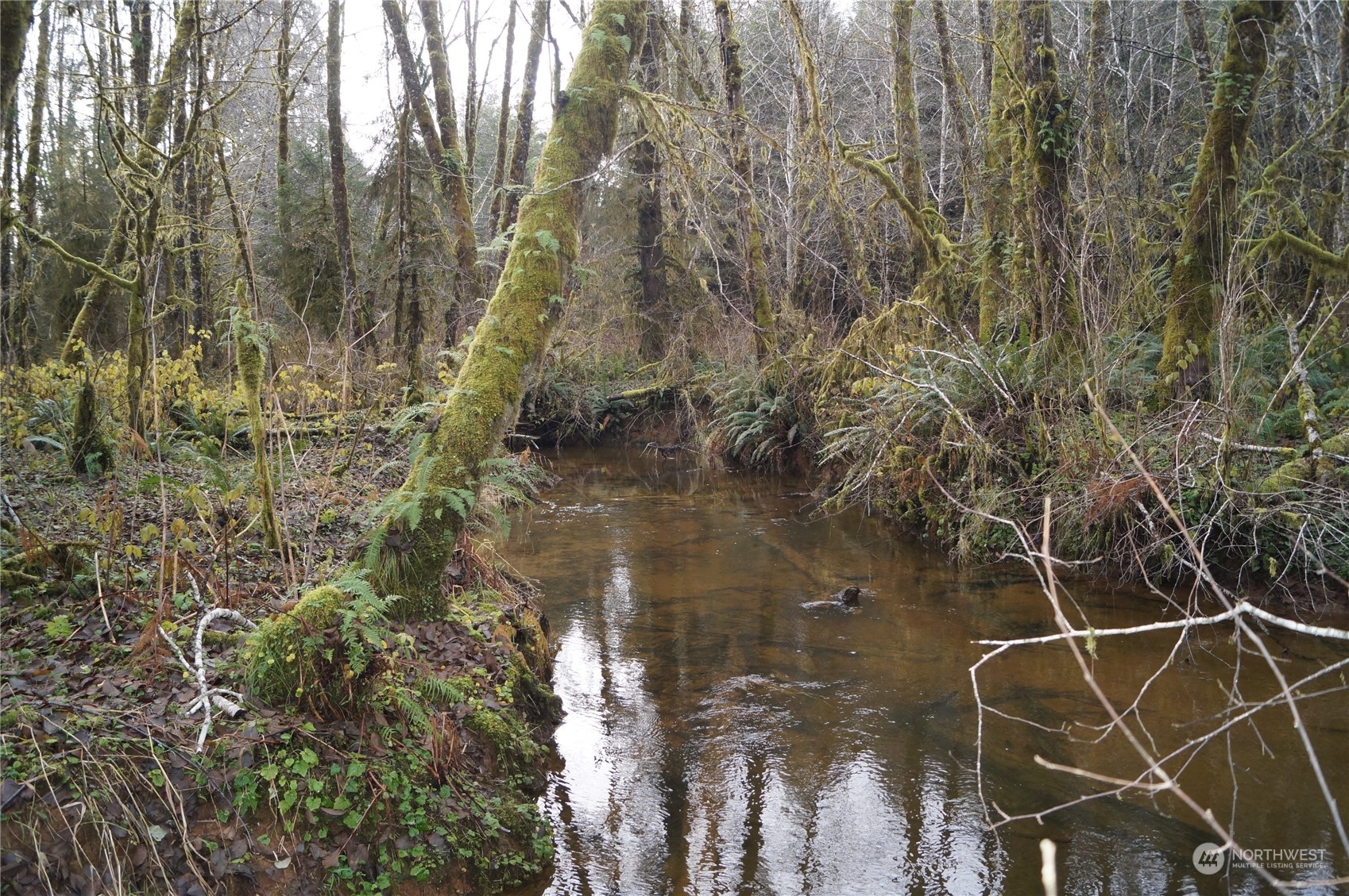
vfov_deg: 47.9
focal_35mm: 27
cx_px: 674
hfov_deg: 67.4
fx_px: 1011
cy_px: 448
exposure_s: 1/160
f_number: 4
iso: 400
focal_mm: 18
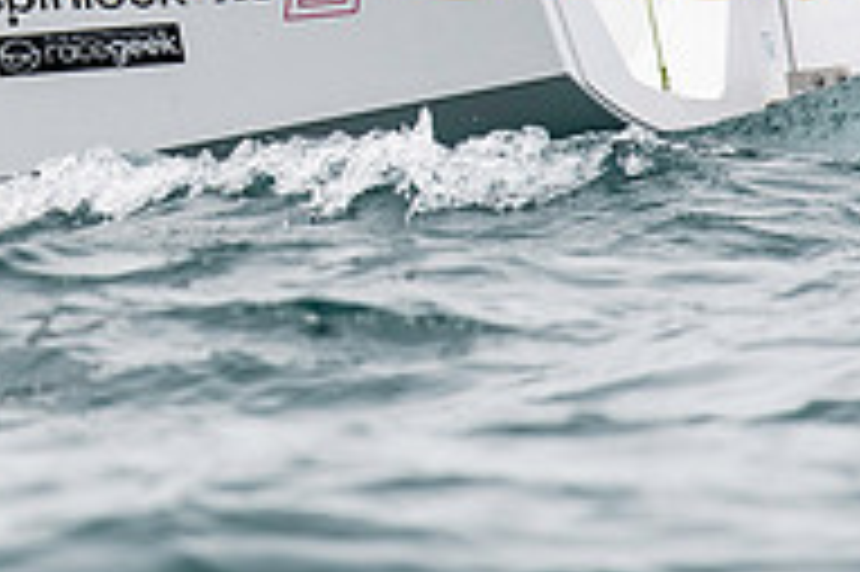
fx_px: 32627
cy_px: -97
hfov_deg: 1.5
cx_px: 14
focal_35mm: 1367
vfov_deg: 1.0
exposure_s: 1/1600
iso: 400
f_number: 5.6
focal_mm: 300
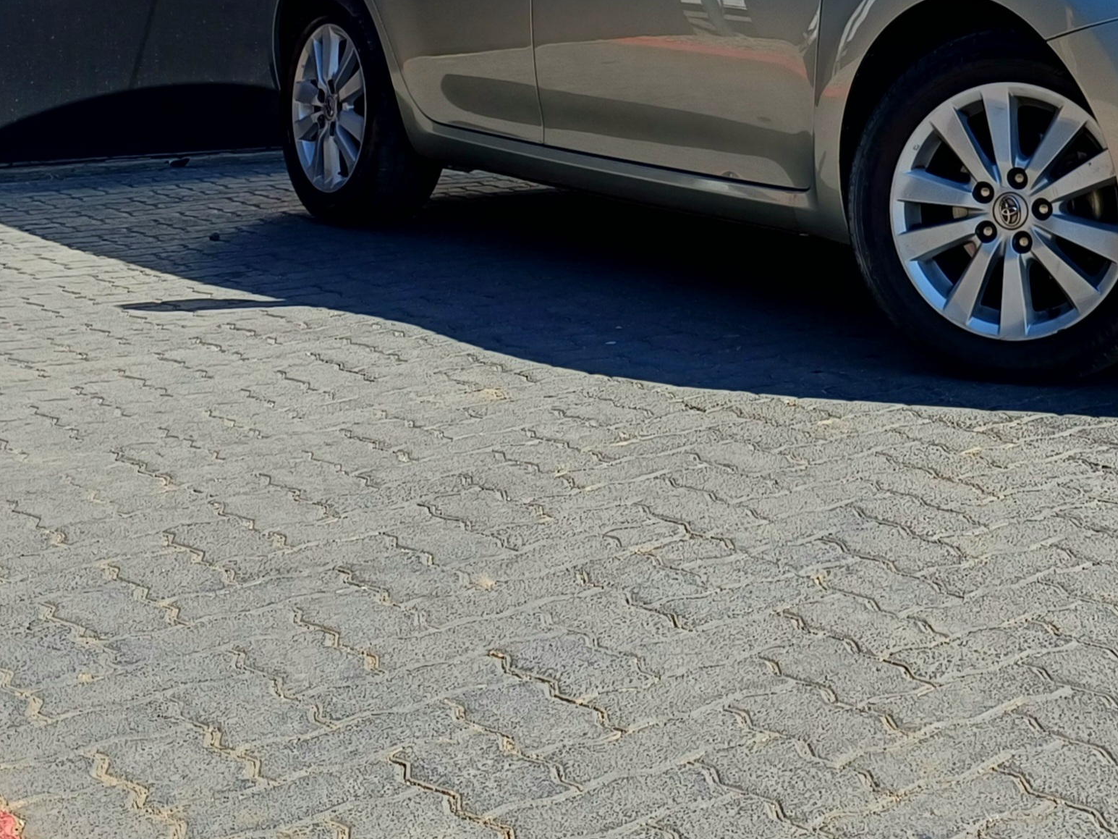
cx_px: 1045
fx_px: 1744
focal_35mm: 54
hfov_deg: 33.3
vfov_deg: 25.3
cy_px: -57
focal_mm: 4.65
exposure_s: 1/769
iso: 50
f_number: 1.8
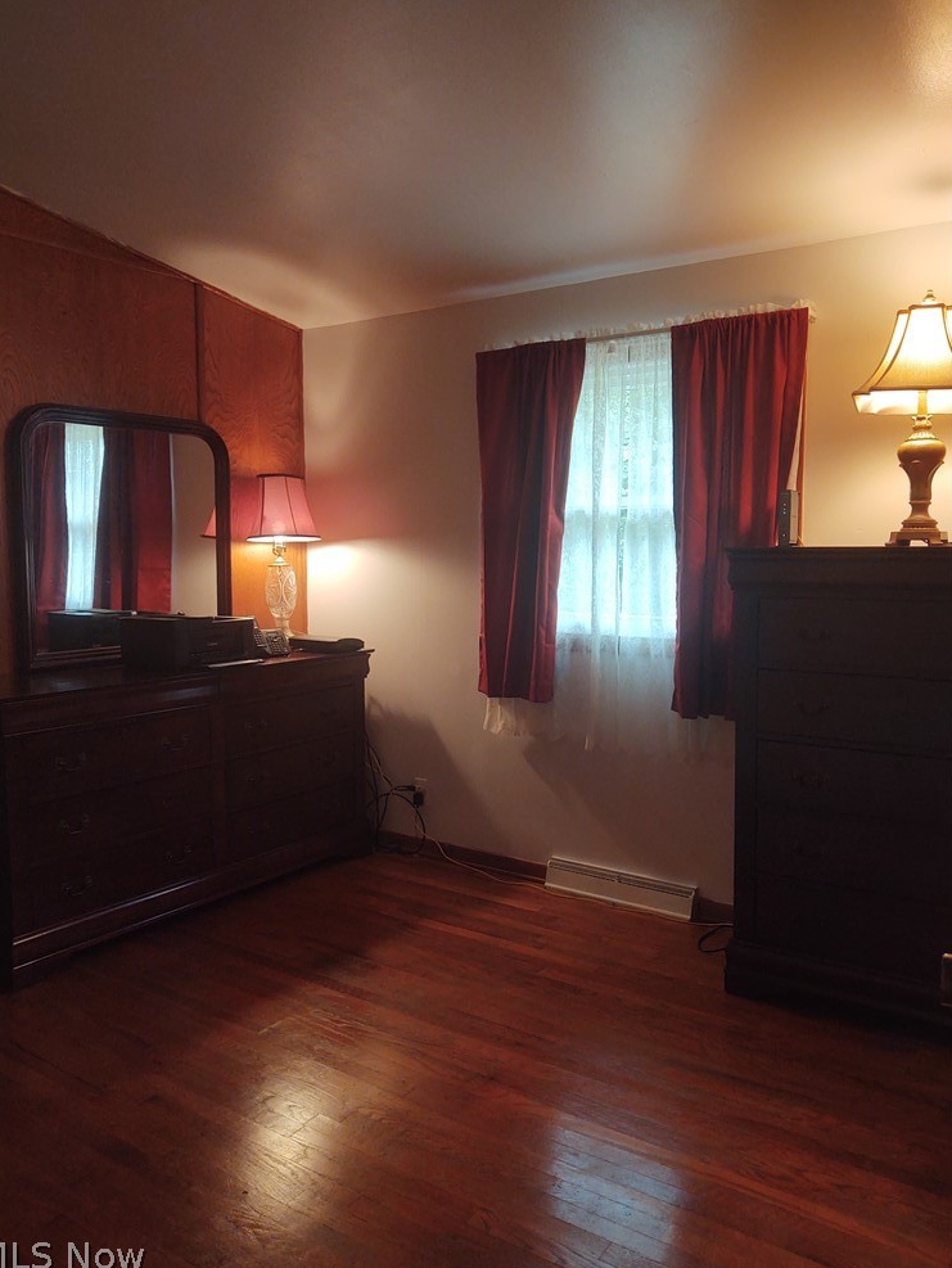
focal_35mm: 28
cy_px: 628
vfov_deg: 63.4
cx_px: 461
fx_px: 1026
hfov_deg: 49.8
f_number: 1.7
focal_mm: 4.75
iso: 157
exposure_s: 1/60
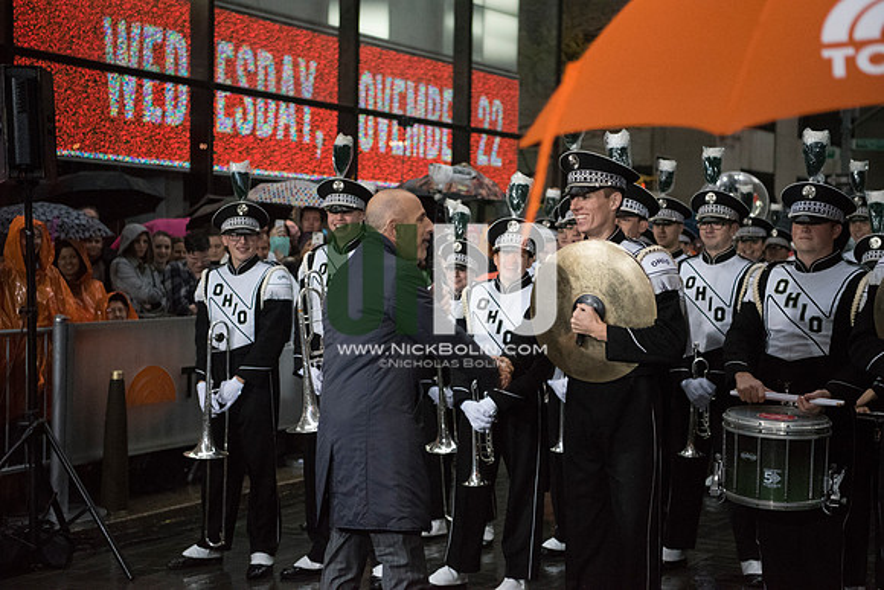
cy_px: 295
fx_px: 1523
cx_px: 442
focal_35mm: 62
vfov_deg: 21.9
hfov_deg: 32.4
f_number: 2.8
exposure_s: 1/4000
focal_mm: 62
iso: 10000
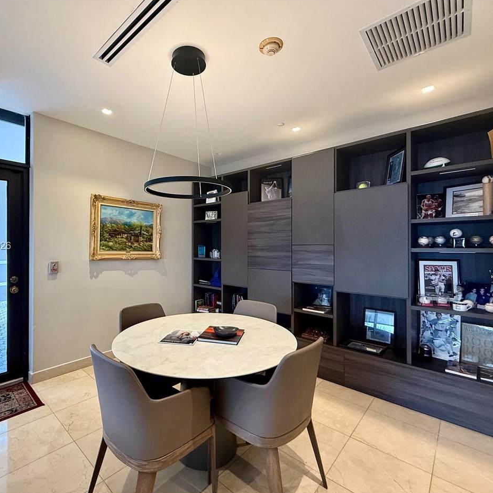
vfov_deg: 84.0
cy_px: 246
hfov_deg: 83.6
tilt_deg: +0.8
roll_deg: -0.4
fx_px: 274
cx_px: 218
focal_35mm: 17
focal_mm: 2.22
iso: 400
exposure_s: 1/60
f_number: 2.2
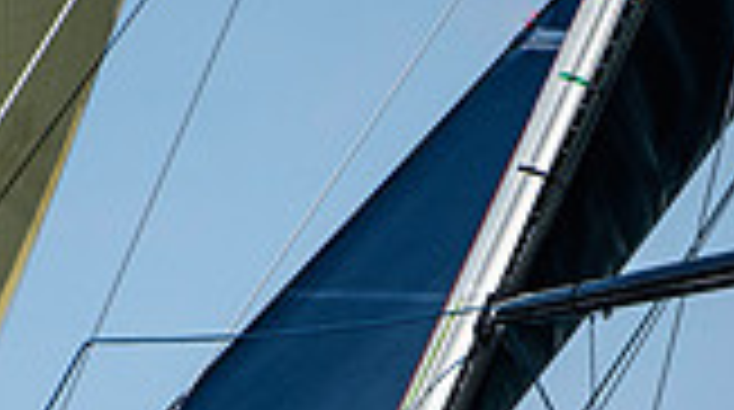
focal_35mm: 2269
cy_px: 710
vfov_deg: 0.5
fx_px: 44082
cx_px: 293
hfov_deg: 1.0
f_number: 5
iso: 400
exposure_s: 1/3200
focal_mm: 400
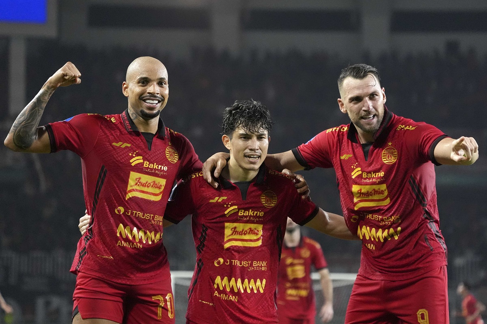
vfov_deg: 6.9
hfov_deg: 10.3
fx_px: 2705
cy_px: 162
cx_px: 244
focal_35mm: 200
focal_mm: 200
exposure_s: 1/1000
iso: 8000
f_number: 5.6
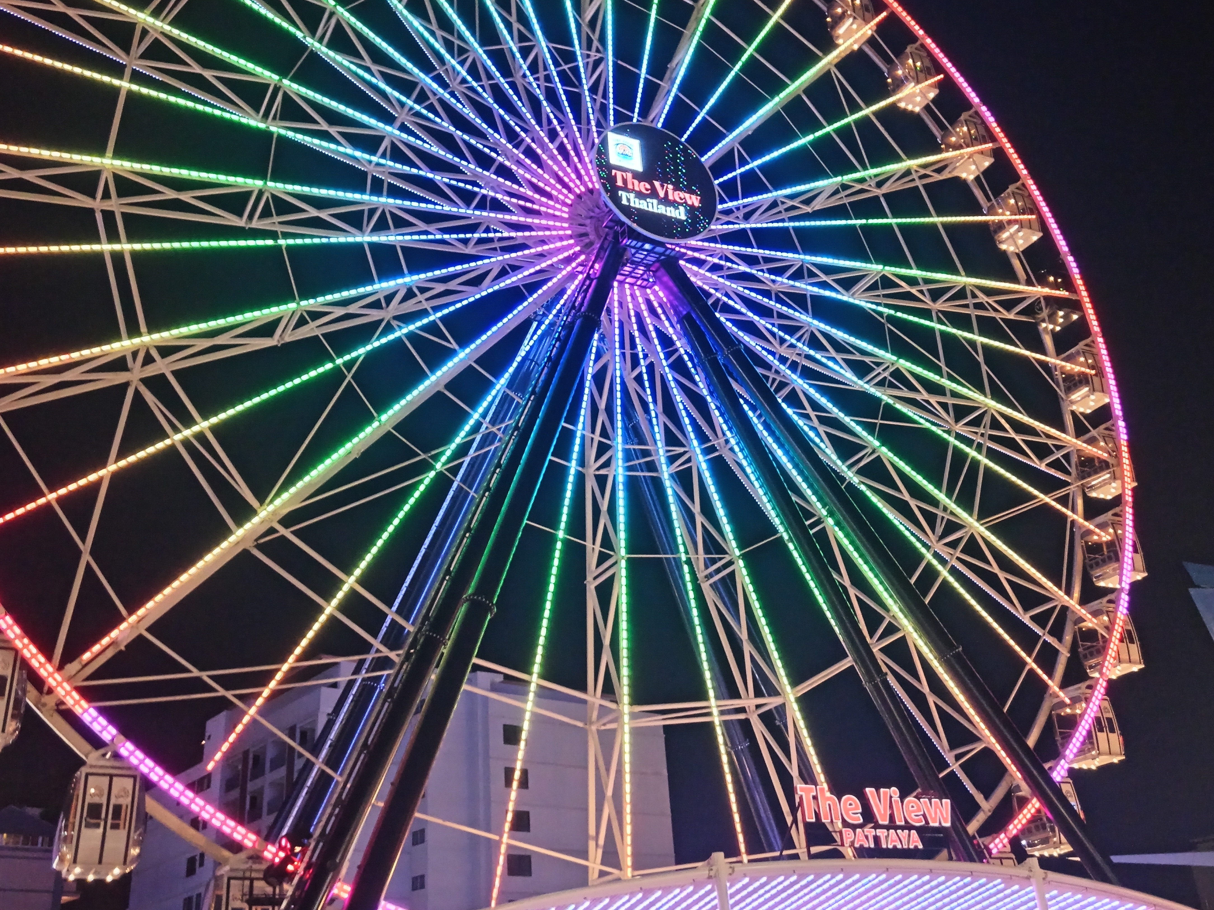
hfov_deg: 51.3
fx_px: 1263
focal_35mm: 36
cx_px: 577
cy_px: 386
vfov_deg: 39.6
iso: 1593
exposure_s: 1/33.3
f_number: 1.9
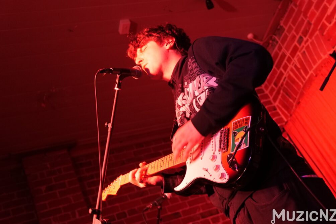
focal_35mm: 46
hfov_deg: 42.7
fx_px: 429
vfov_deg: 29.2
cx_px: 171
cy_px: 114
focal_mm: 45
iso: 6400
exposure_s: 1/40
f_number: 4.8
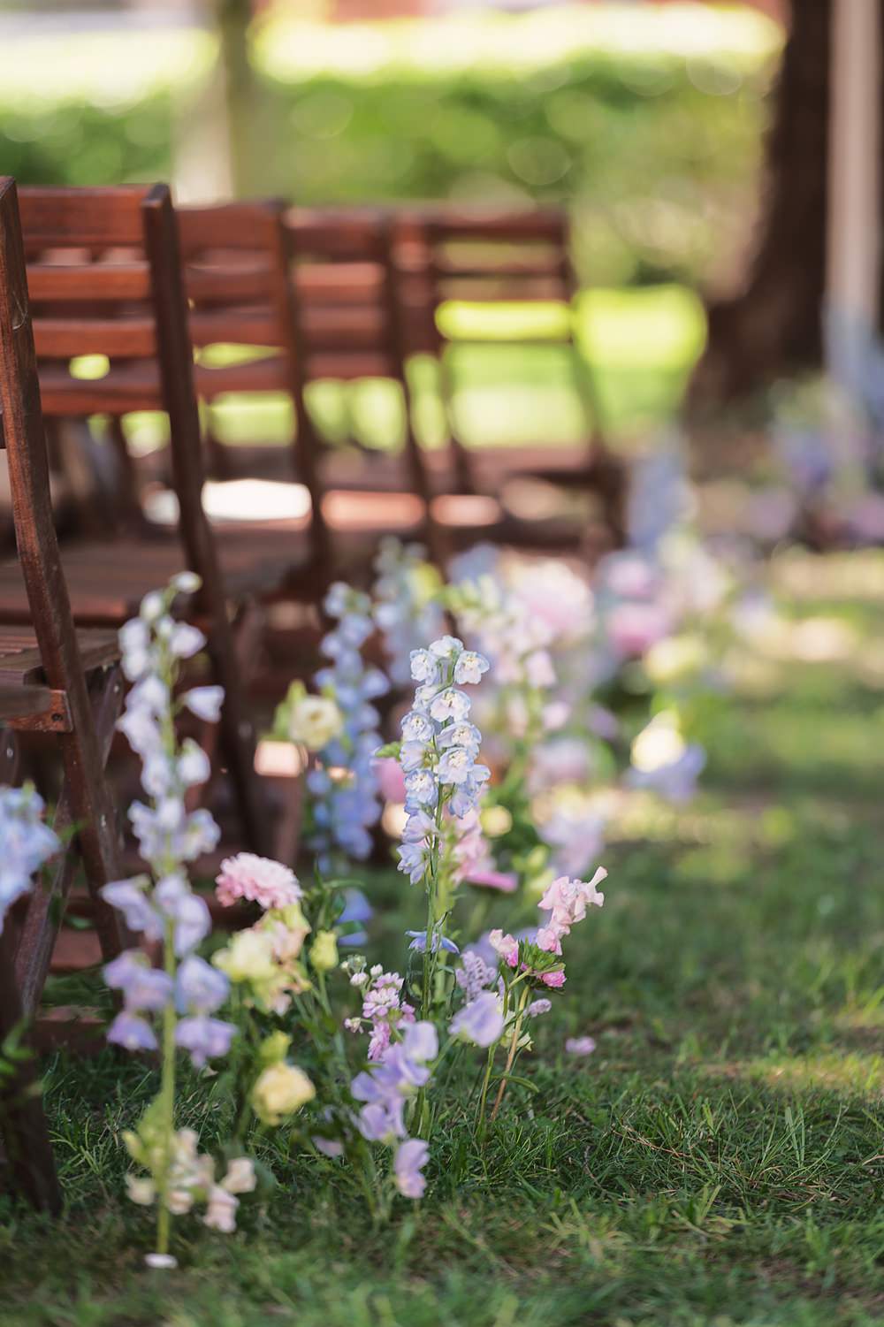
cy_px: 664
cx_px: 442
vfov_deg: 10.3
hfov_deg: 6.9
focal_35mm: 200
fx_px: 7369
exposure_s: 1/125
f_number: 2.8
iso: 200
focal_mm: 200
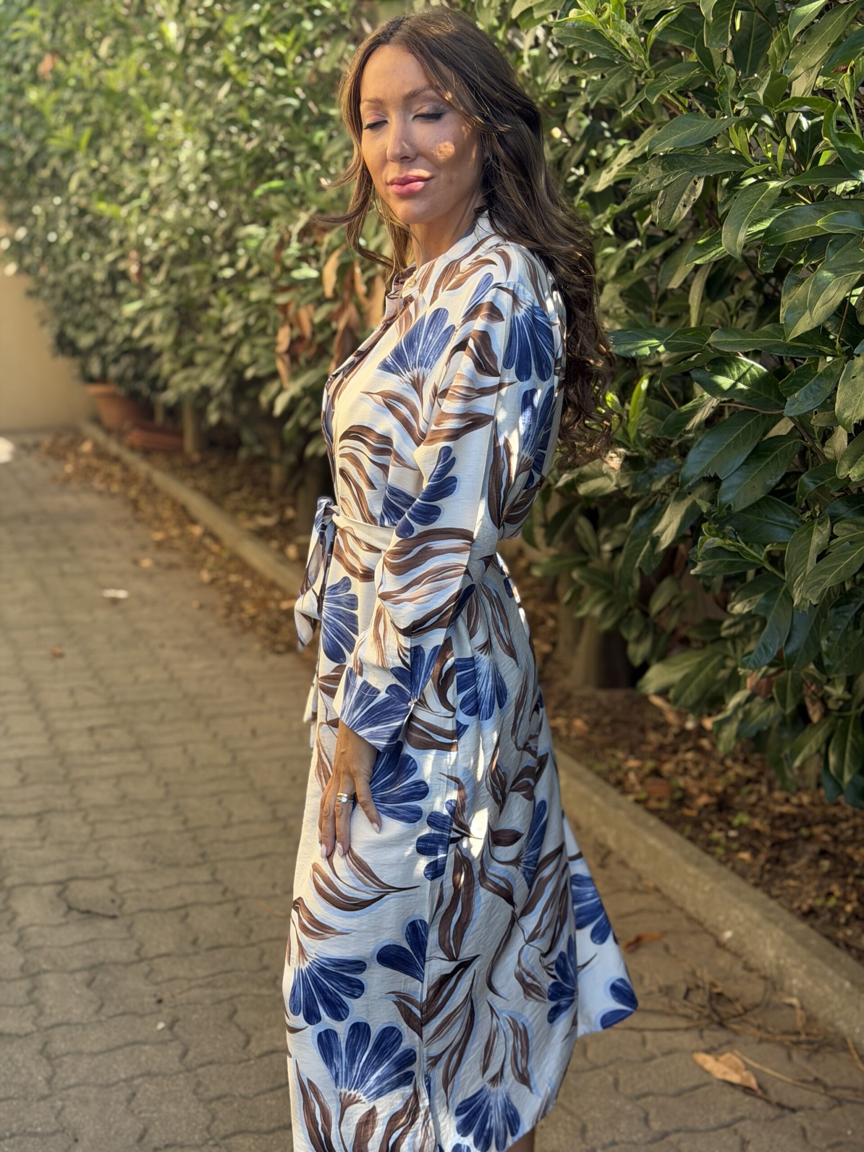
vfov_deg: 39.7
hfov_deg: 30.3
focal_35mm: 48
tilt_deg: -6.7
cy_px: 576
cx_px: 432
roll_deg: +1.0
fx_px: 1597
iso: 64
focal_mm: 6.76
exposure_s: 1/538
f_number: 1.78
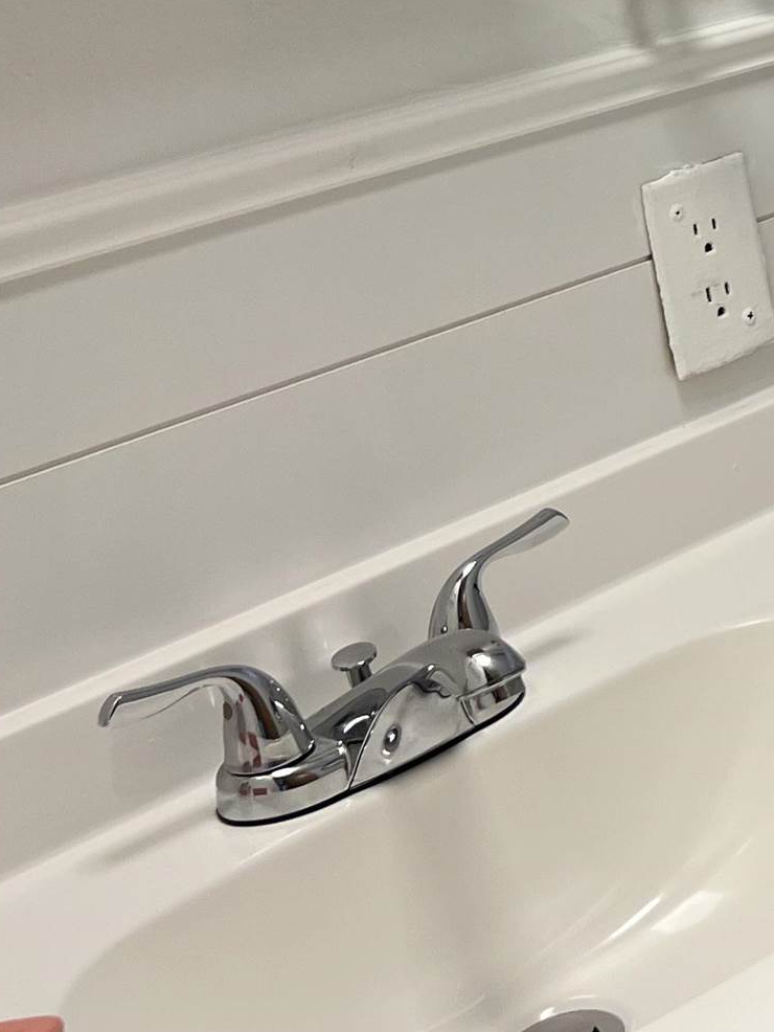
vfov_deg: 23.3
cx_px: 1562
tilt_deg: -13.1
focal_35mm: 81
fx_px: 2414
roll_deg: +4.1
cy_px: 43
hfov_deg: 14.8
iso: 40
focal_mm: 5.7
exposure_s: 1/61
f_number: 1.5
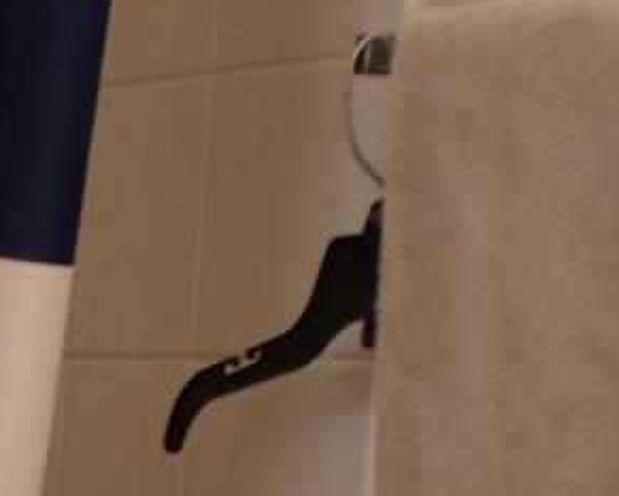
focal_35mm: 220
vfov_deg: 6.5
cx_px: -770
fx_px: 4032
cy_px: 1369
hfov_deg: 8.2
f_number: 1.4
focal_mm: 16
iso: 320
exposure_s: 1/60
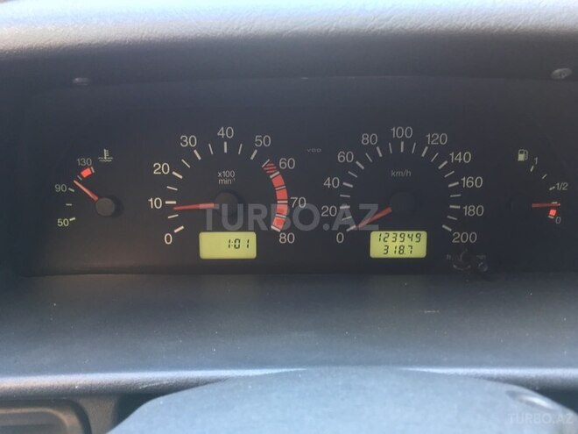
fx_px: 484
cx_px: 289
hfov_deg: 61.7
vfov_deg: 48.2
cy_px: 217
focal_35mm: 29
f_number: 2.2
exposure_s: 1/33
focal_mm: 4.15
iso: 125
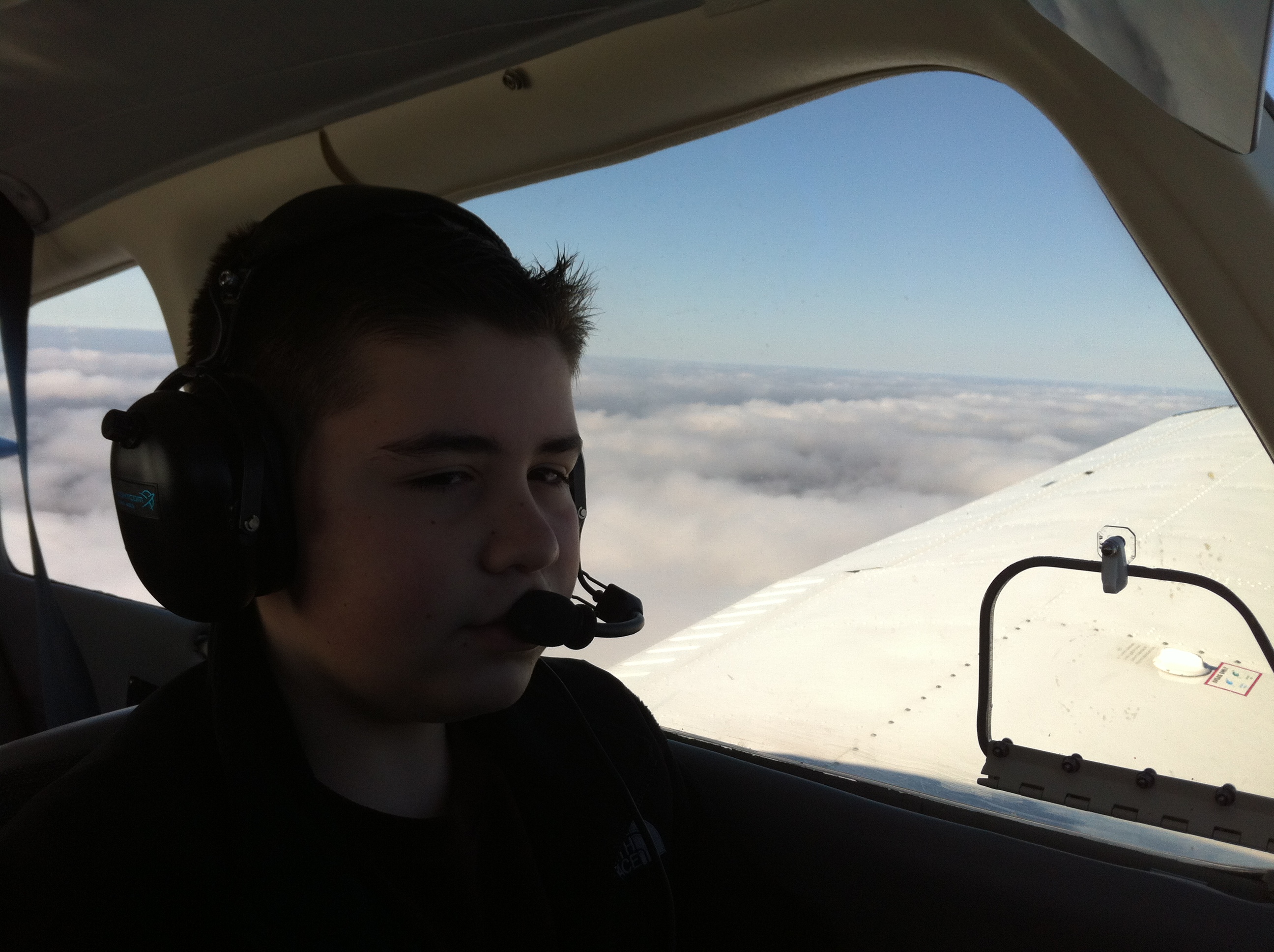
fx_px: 1286
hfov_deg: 52.7
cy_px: 476
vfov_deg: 40.6
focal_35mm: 35
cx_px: 637
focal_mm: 3.85
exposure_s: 1/1312
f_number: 2.8
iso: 80
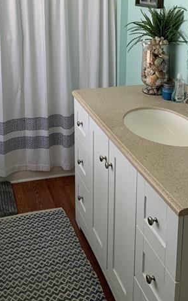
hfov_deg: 27.8
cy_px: 62
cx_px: 59
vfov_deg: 41.6
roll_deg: +0.4
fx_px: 377
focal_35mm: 46
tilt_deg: -14.4
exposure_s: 1/119
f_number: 1.8
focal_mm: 4.25
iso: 100
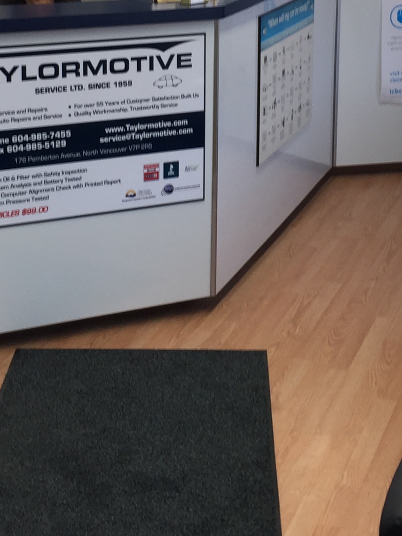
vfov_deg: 22.9
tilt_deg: -8.0
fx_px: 1285
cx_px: 231
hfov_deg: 17.8
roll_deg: +0.0
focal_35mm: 83
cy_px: 51
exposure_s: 1/40
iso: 32
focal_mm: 4.15
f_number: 2.2
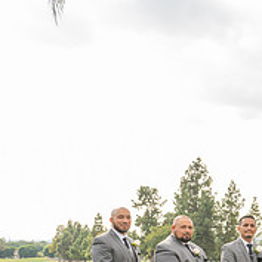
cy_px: 232
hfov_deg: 20.7
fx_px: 574
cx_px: 425
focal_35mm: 67
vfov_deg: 25.0
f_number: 6.3
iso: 200
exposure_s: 1/200
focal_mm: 24
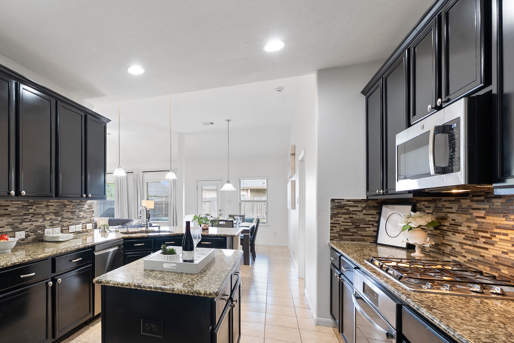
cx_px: 166
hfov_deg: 83.5
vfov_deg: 63.9
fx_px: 271
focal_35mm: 19
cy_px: 210
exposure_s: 1/3
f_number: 8
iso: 800
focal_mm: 14
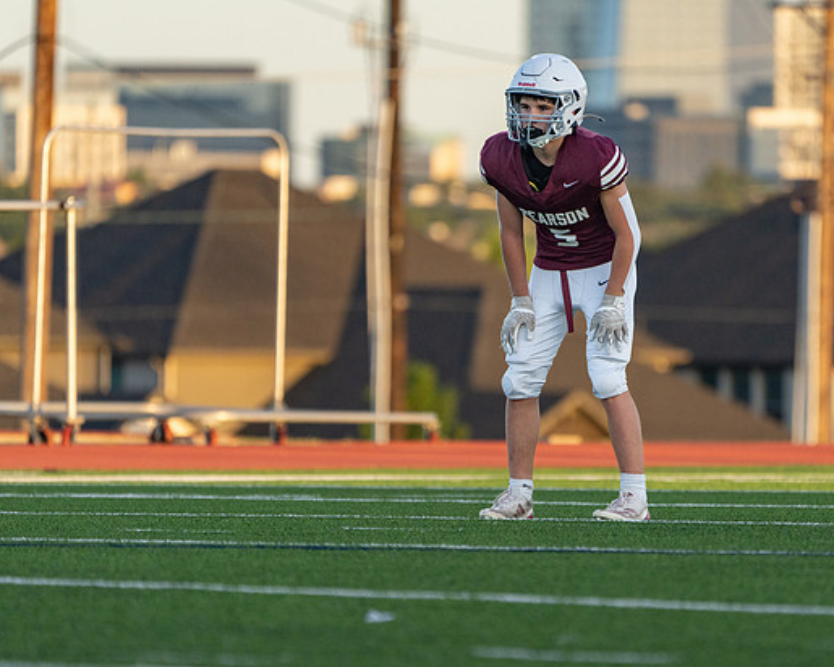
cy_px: 404
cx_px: 533
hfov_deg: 3.4
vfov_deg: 2.7
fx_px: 13995
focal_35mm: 567
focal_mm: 400
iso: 1000
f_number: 5.6
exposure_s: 1/1250
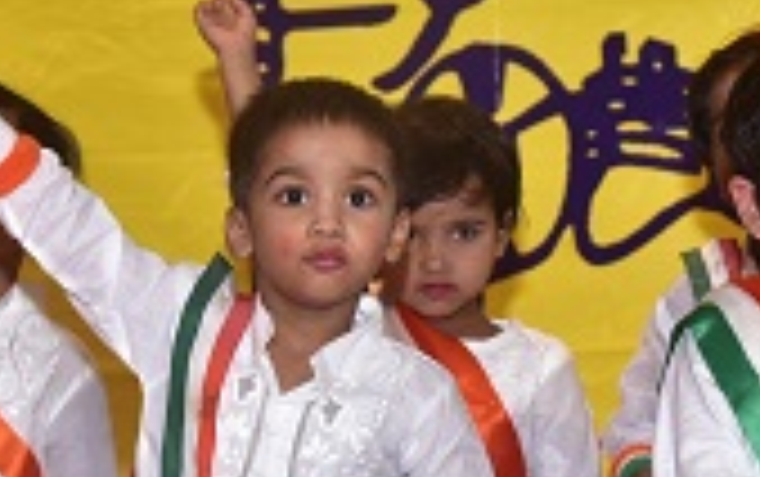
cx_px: 450
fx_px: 4126
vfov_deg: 6.6
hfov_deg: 10.5
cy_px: 637
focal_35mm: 199
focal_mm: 66
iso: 1250
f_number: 5.6
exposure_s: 1/125
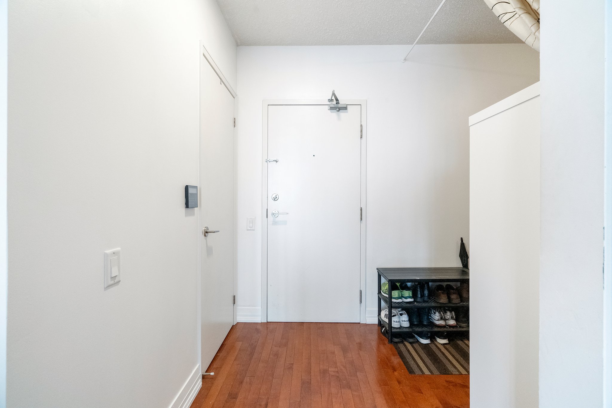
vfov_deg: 73.7
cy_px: 204
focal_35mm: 16
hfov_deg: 96.7
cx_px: 306
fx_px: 272
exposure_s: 1/30
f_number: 8
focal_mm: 16
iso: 12800
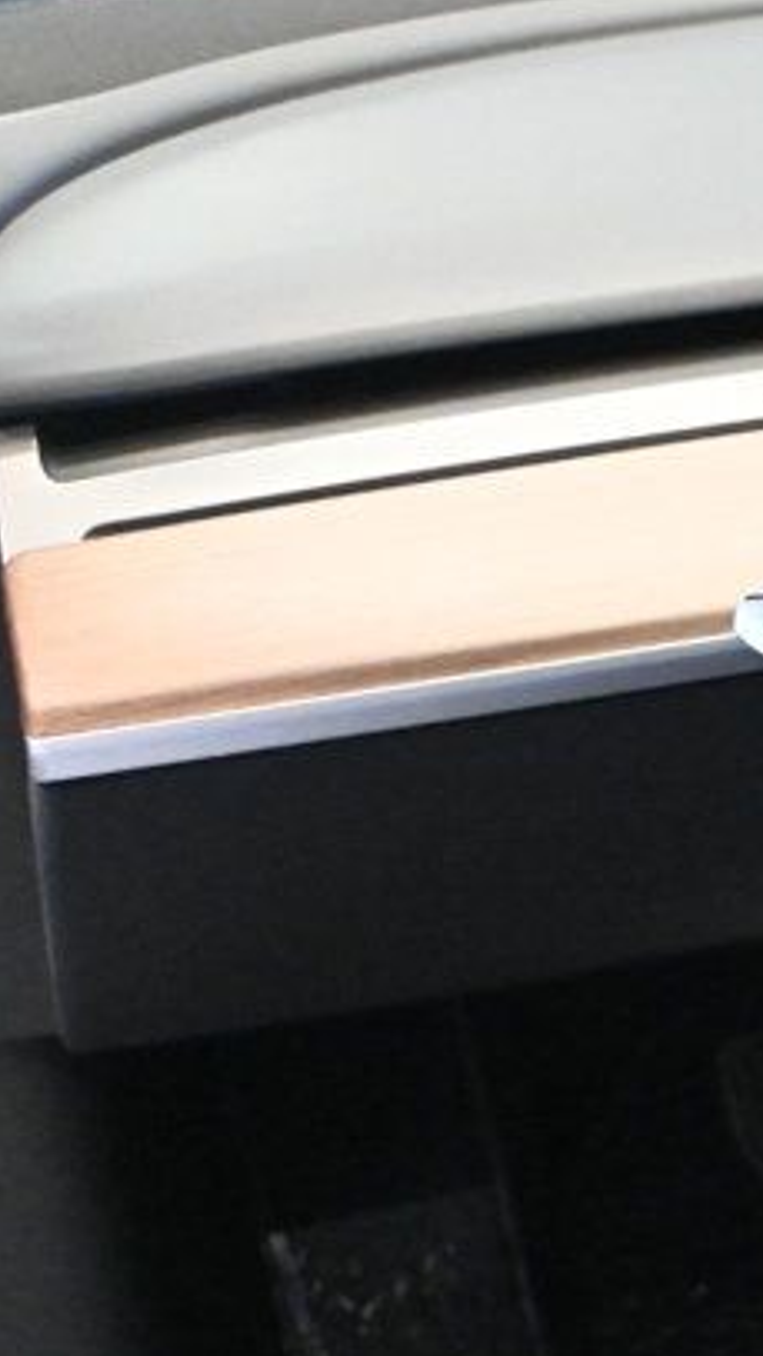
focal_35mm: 79
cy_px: 993
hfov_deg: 13.0
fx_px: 2841
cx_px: 1589
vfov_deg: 26.6
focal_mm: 20
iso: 9000
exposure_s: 1/60
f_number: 3.8
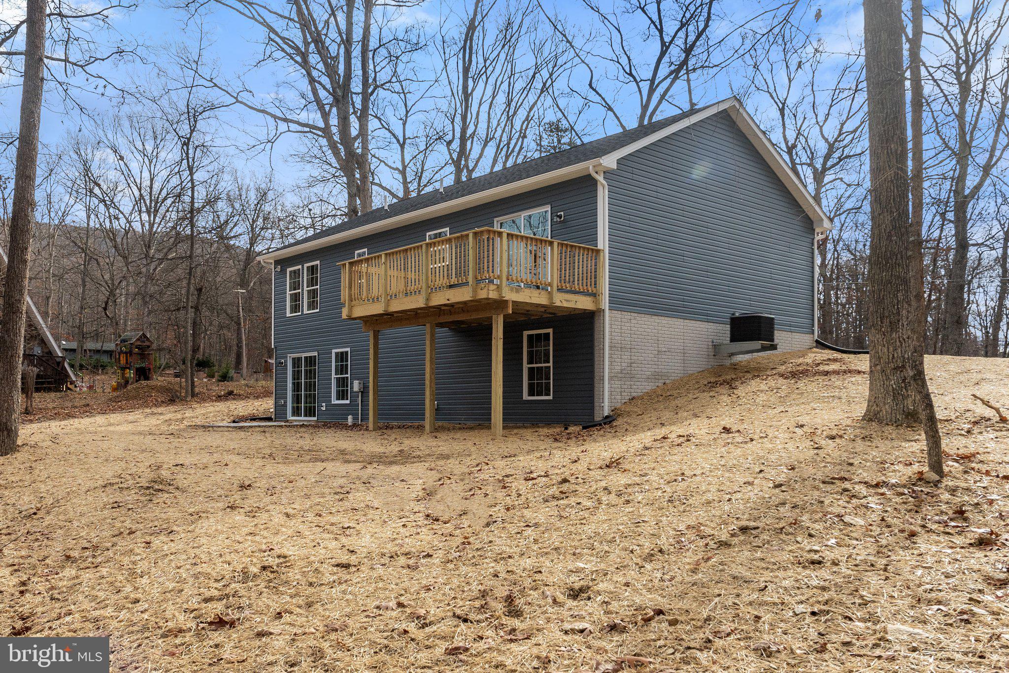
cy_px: 336
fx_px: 841
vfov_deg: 43.6
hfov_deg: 61.9
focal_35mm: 30
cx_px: 504
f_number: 8
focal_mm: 20
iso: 640
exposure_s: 1/1000
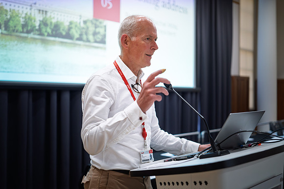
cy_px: 94
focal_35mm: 40
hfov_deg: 48.4
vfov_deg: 33.4
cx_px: 142
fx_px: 316
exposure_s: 1/250
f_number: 2
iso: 1600
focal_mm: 40
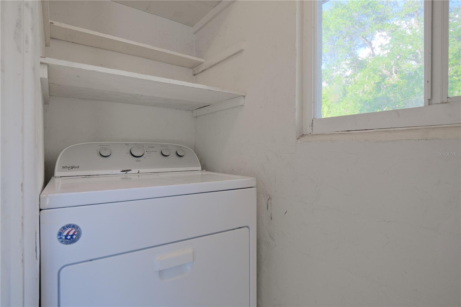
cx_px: 230
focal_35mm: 18
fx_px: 230
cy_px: 154
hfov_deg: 90.0
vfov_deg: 67.4
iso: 640
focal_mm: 11.8
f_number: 4
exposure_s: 1/125
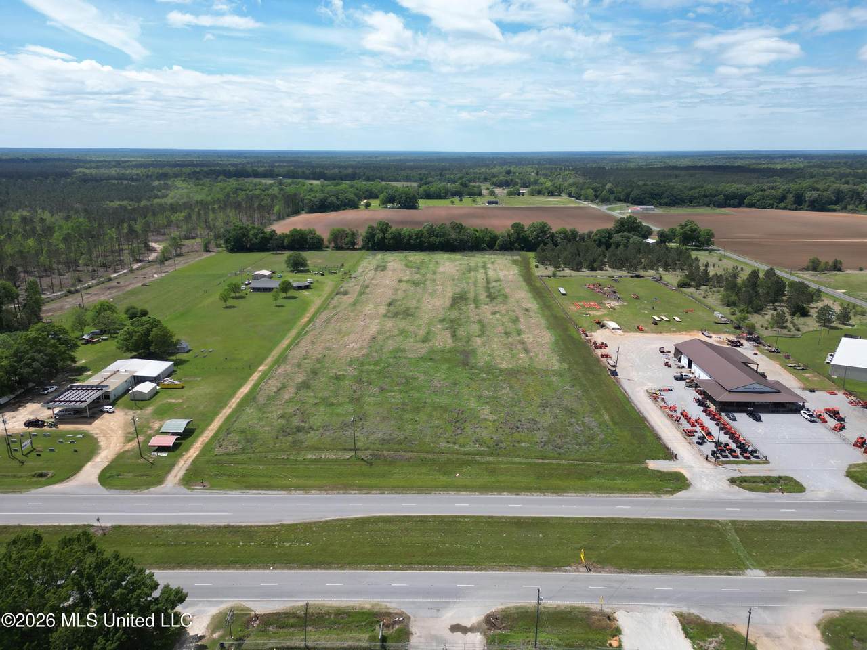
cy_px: 325
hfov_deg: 71.6
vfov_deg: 56.8
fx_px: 601
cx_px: 434
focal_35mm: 24
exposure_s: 1/2500
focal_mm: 6.72
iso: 100
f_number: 1.7
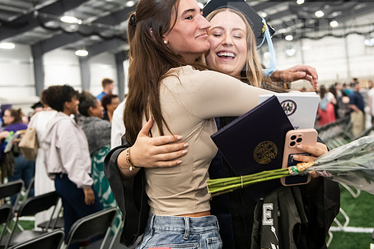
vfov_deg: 29.2
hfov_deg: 42.7
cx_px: 203
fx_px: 478
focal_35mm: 46
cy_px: 101
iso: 2500
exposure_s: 1/125
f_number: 3.2
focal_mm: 36
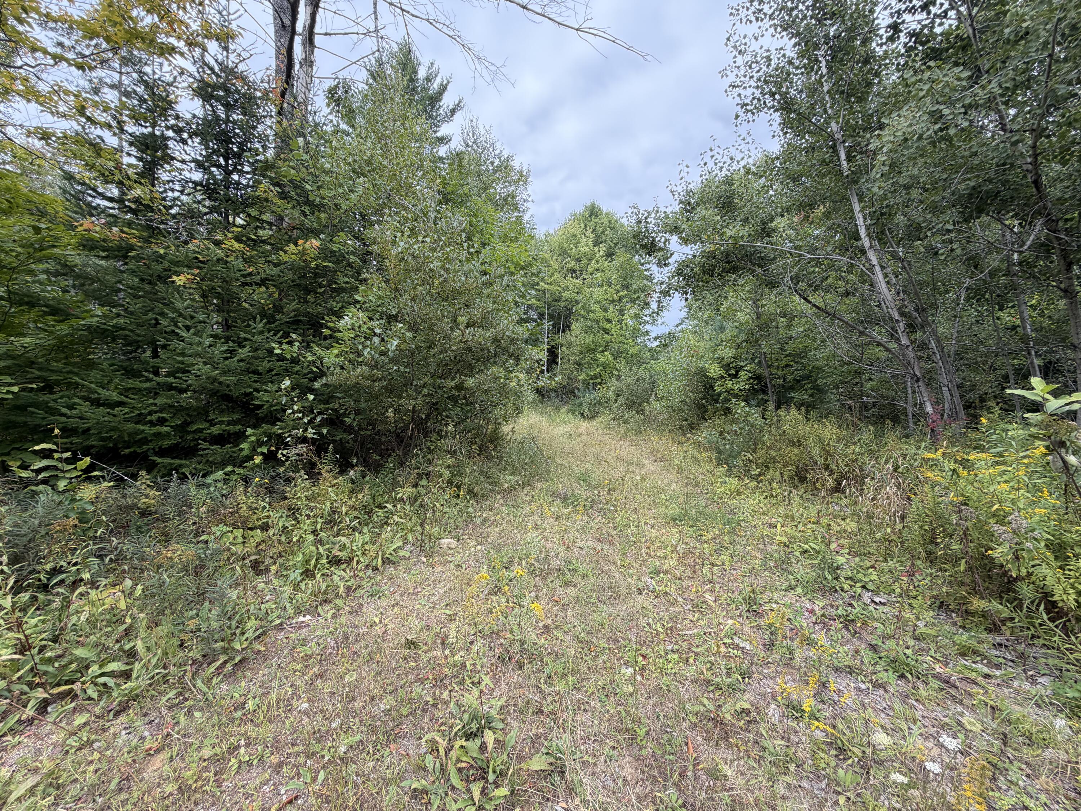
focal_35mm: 14
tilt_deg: -1.1
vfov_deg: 85.7
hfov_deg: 102.1
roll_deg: -2.2
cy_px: 406
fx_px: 437
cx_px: 540
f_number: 2.2
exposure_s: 1/233
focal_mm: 2.22
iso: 40
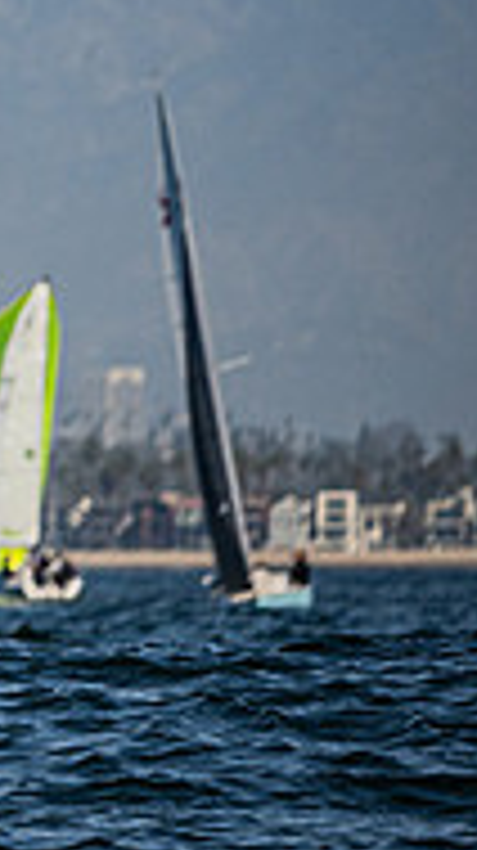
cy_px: 157
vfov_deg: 2.5
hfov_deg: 1.4
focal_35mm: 866
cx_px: -1039
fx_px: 19516
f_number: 5.6
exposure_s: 1/4000
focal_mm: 220
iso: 320
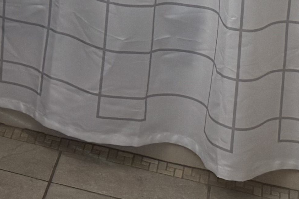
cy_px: -365
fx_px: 1212
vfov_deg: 8.2
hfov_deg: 12.8
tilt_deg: -7.1
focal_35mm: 146
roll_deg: -2.4
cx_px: -235
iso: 160
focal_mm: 6.76
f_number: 1.78
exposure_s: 1/120
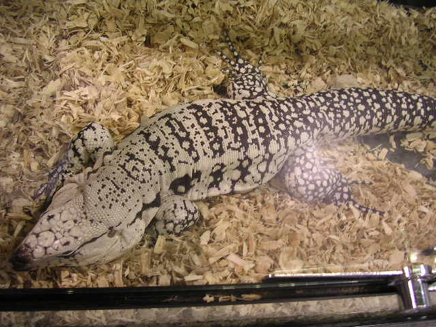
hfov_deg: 49.0
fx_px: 479
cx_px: 218
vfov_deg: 37.7
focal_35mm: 38
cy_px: 164
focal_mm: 5.8
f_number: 2.8
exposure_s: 1/10
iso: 100
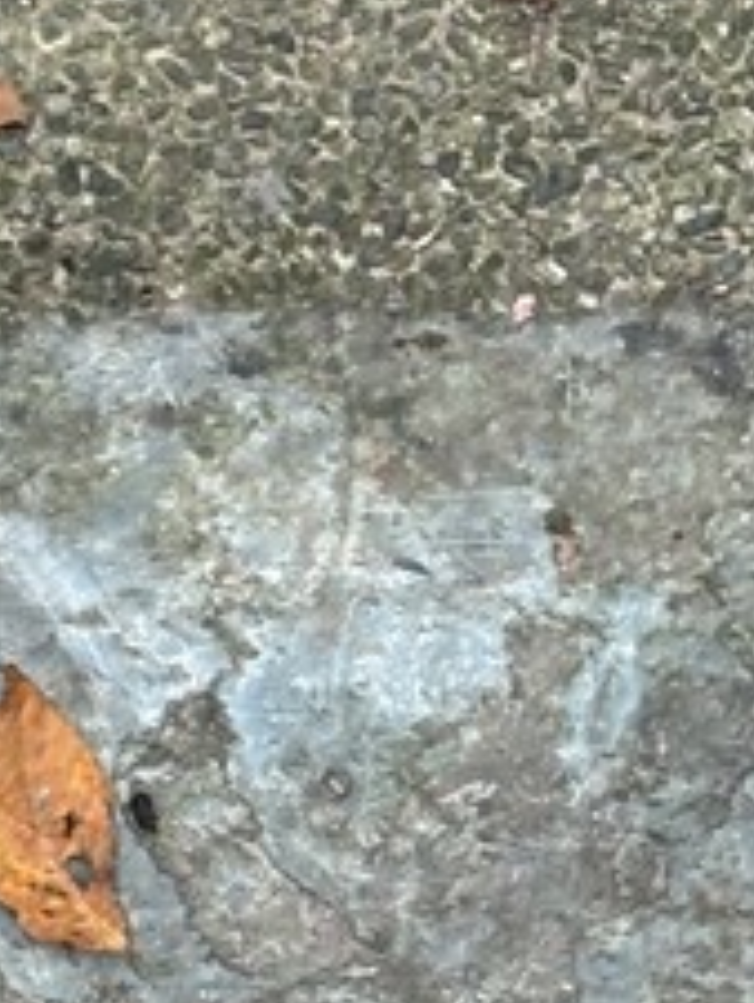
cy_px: 1333
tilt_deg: -75.8
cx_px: 361
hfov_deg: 6.2
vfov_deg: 8.1
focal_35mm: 240
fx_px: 6964
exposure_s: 1/60
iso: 125
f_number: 1.6
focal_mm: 5.96
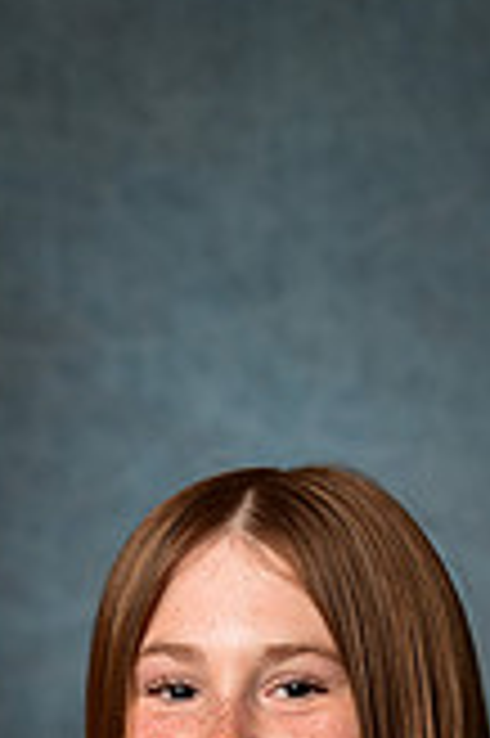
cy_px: 1274
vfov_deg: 5.2
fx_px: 7958
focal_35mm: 389
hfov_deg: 3.5
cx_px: 191
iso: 250
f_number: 4.5
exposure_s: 1/200
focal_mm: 110
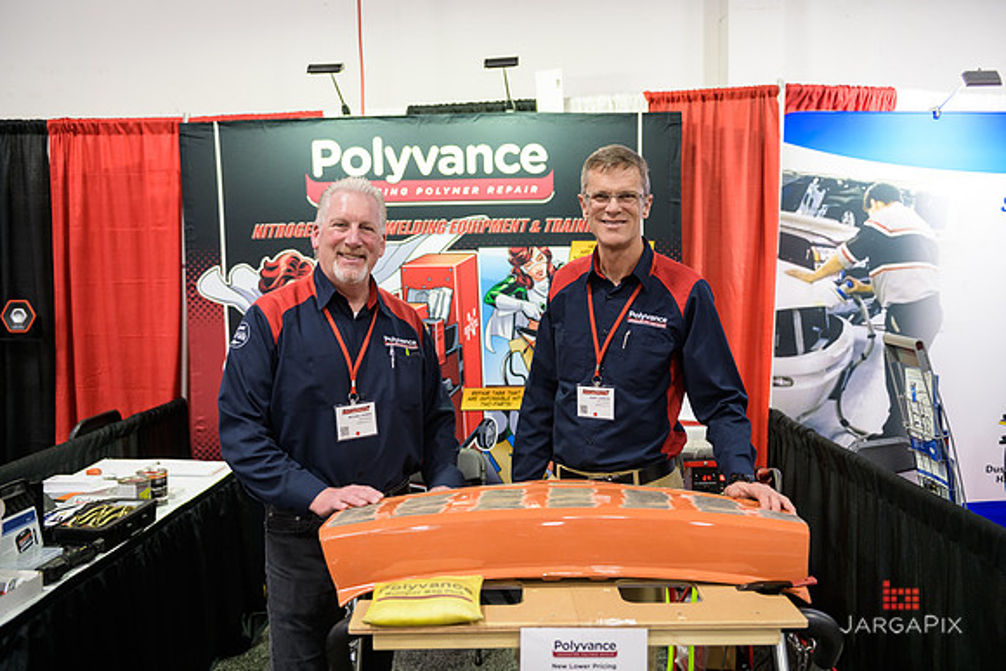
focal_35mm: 32
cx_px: 503
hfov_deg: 58.7
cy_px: 336
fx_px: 894
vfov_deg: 41.1
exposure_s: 1/125
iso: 1000
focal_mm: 32
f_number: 3.2
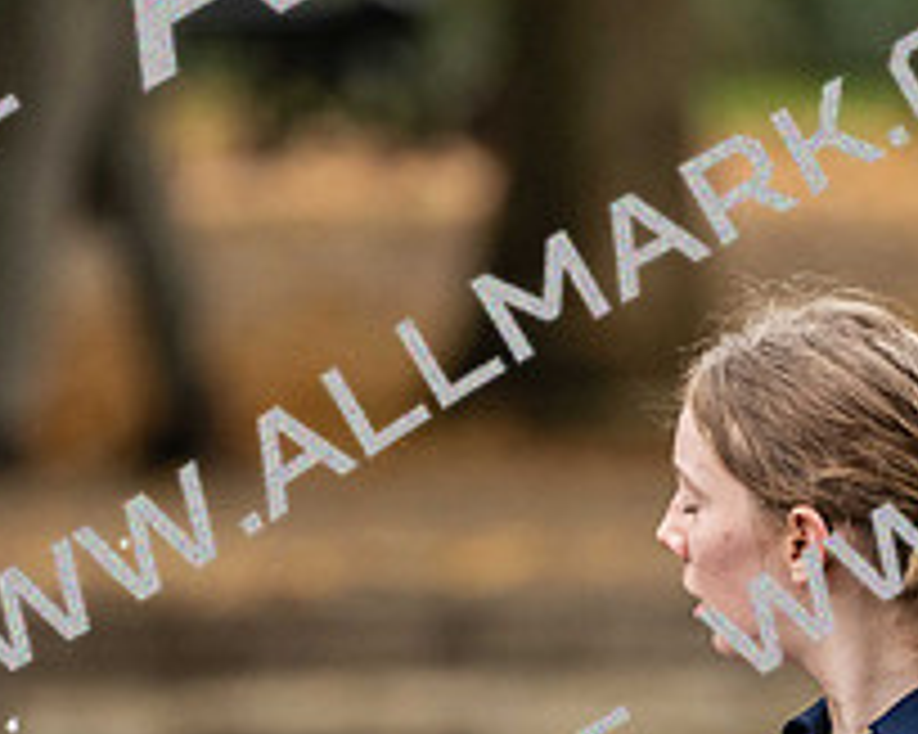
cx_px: 374
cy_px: 750
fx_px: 29057
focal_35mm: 1070
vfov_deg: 1.4
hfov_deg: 1.8
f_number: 4.5
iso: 2800
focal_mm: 400
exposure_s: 1/2500
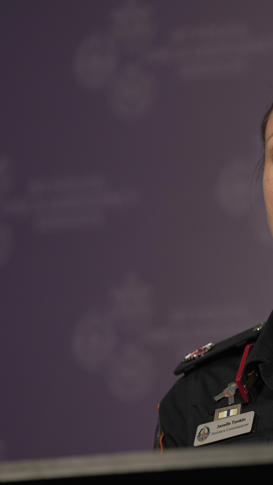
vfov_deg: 8.7
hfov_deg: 4.9
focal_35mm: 247
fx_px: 3178
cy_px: 242
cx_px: 303
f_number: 3.2
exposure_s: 1/80
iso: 320
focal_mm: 157
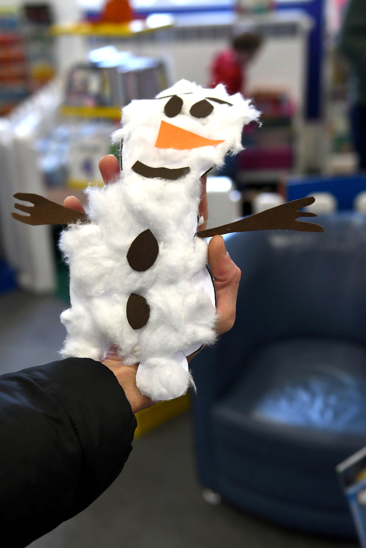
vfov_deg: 41.1
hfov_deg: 28.1
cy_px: 274
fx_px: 732
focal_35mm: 48
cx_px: 183
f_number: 3.2
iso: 1000
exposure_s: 1/400
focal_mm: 32
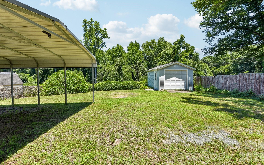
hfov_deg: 101.5
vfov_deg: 74.6
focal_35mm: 15
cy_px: 74
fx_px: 108
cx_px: 129
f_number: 11
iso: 200
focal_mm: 14
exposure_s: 1/320
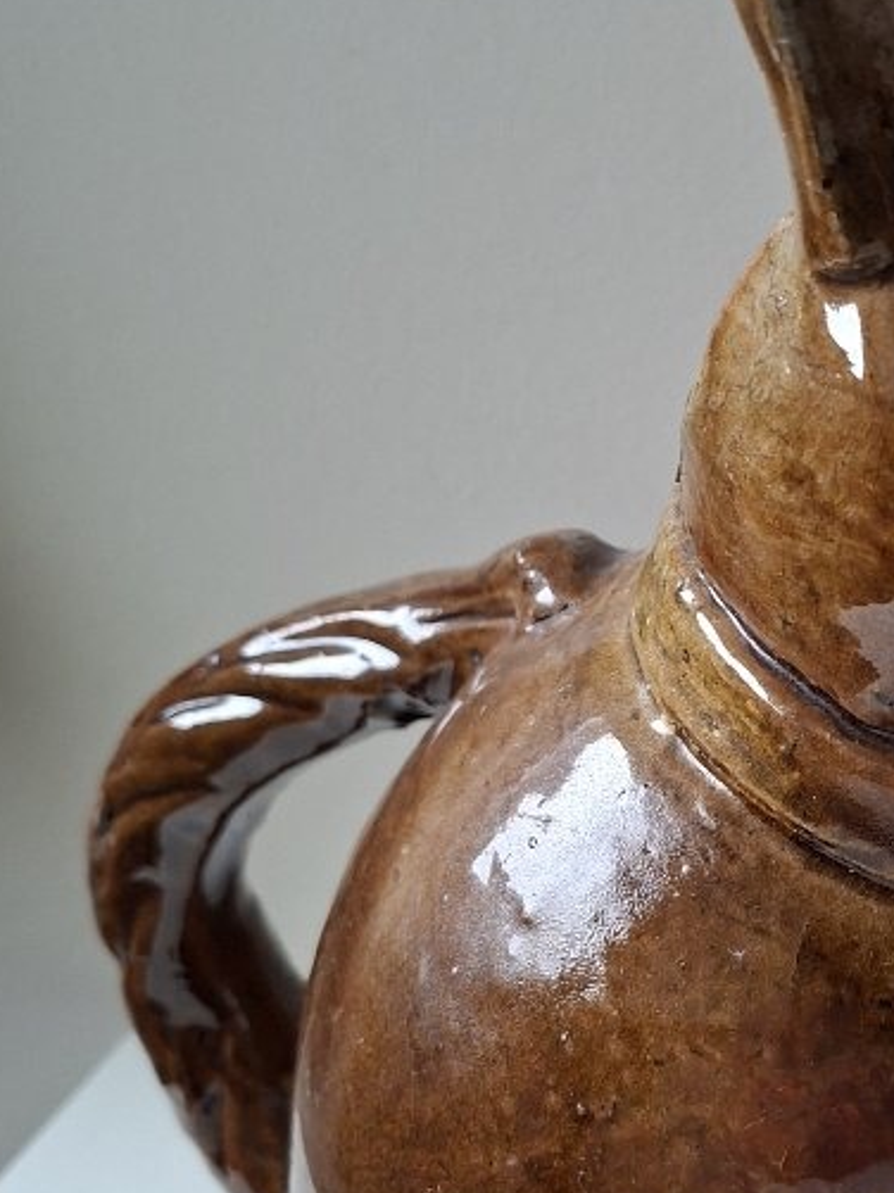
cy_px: 708
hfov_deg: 24.8
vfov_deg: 34.8
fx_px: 1896
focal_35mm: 55
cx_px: 977
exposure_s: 1/25
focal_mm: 5.54
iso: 400
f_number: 1.8
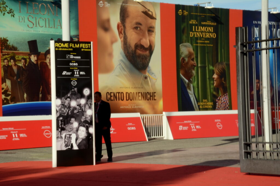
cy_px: 93
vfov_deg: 13.8
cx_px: 140
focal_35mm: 99
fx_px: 770
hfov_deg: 20.6
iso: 200
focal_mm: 66
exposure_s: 1/25
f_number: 36
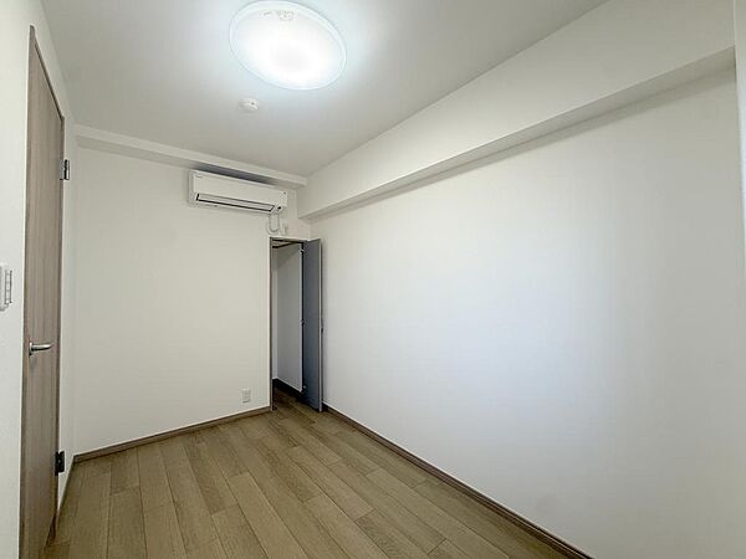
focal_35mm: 14
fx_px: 302
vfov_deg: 85.7
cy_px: 280
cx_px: 373
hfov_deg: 102.1
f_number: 2.2
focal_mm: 2.22
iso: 64
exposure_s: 1/99
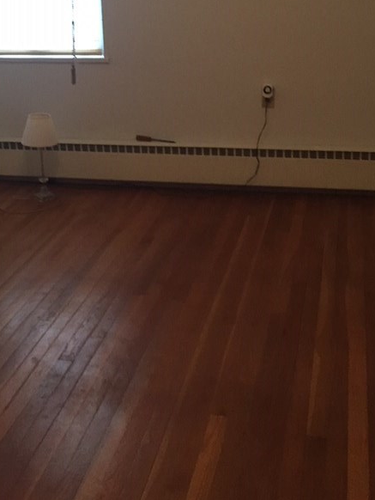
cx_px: 174
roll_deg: +2.2
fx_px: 736
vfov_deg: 36.7
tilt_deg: -14.8
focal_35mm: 51
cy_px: 131
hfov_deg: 28.6
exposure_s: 1/30
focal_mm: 4.15
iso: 200
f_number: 2.2
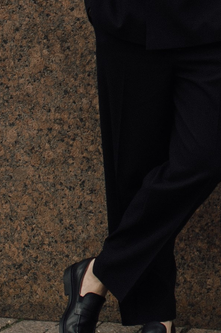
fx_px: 1476
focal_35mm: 160
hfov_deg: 8.1
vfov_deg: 11.8
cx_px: 464
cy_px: -267
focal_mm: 35
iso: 250
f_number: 2.5
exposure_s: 1/6400
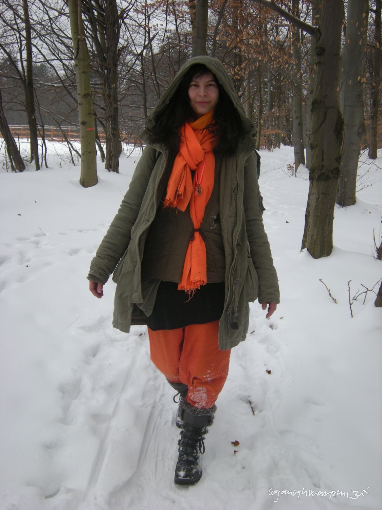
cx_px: 191
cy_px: 255
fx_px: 559
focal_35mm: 38
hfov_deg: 37.7
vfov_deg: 49.0
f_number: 3.2
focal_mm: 6.3
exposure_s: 1/113
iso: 64
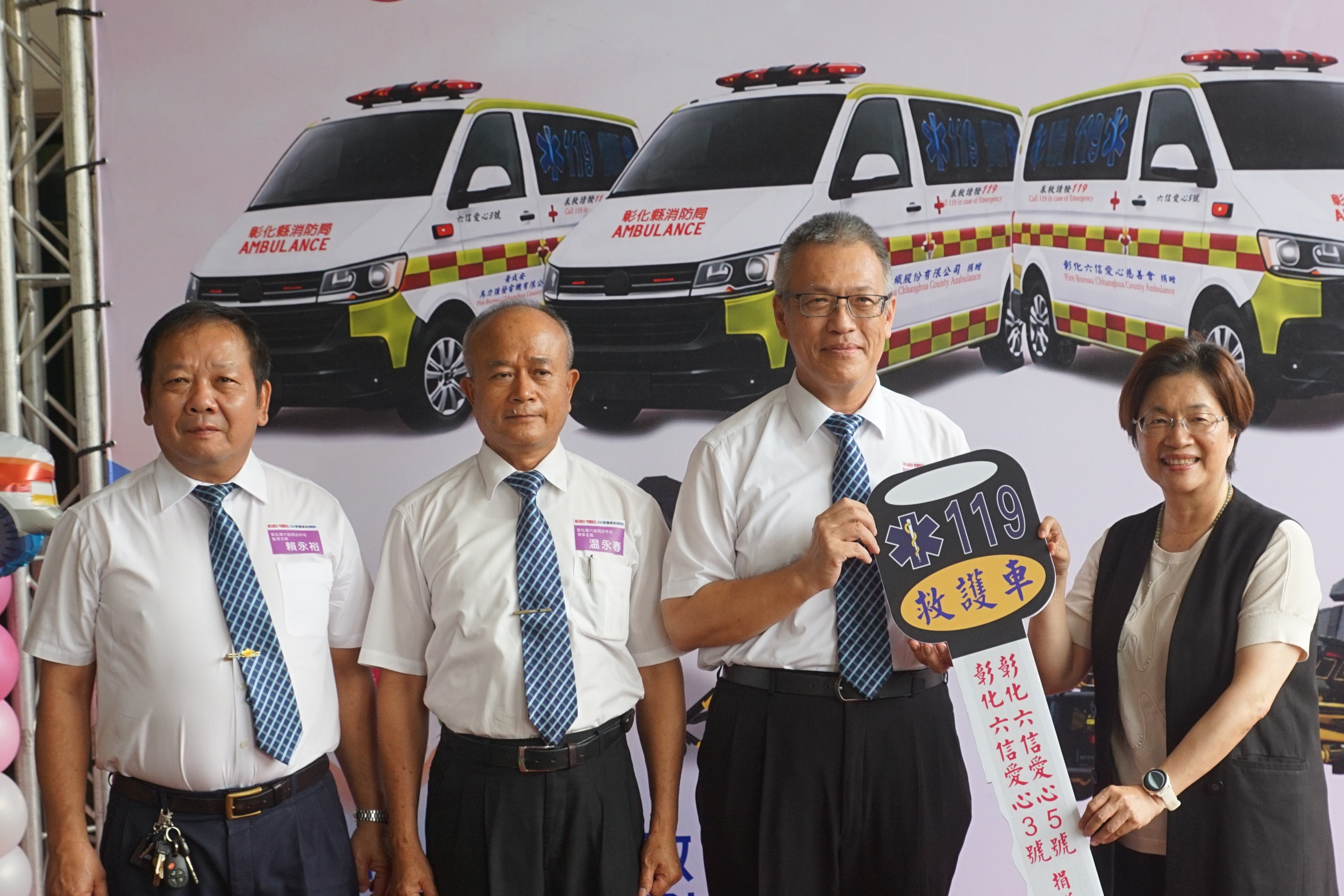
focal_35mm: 73
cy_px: 525
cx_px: 796
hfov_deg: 27.7
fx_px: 2725
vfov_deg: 18.7
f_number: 4
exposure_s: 1/160
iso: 400
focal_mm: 30
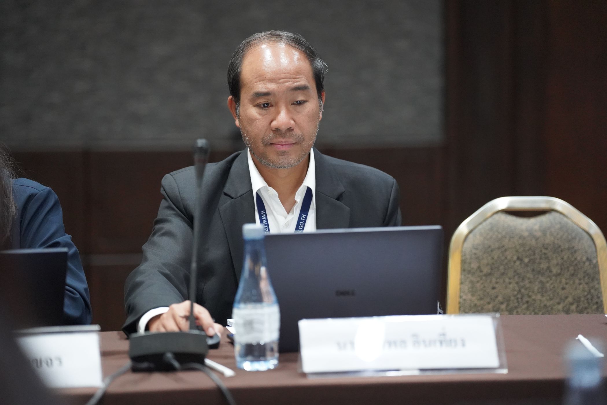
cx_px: 304
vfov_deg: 10.1
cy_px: 202
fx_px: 2293
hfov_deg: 15.1
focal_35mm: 136
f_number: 2.8
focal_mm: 136
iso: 10000
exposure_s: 1/400
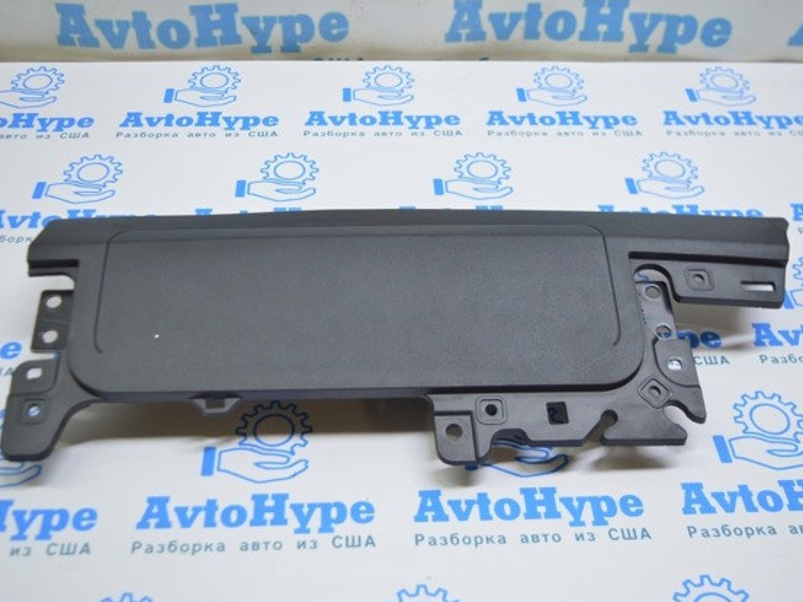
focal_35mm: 40
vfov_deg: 36.0
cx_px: 391
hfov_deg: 46.8
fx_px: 928
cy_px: 298
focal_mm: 24
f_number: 4
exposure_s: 1/50
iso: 400
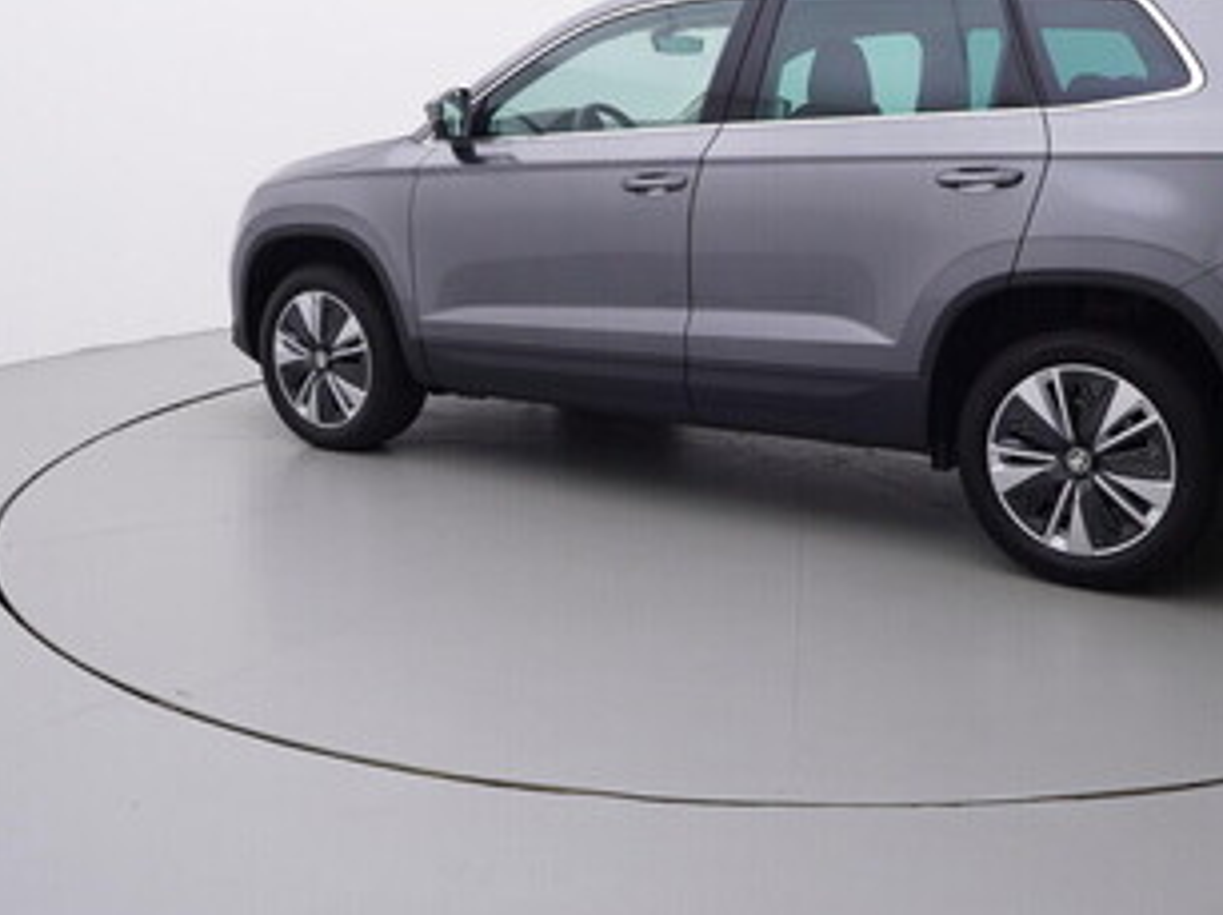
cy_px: 314
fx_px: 1372
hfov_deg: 47.6
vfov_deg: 36.6
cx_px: 761
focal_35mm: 39
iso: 200
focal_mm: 15
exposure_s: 1/80
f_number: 5
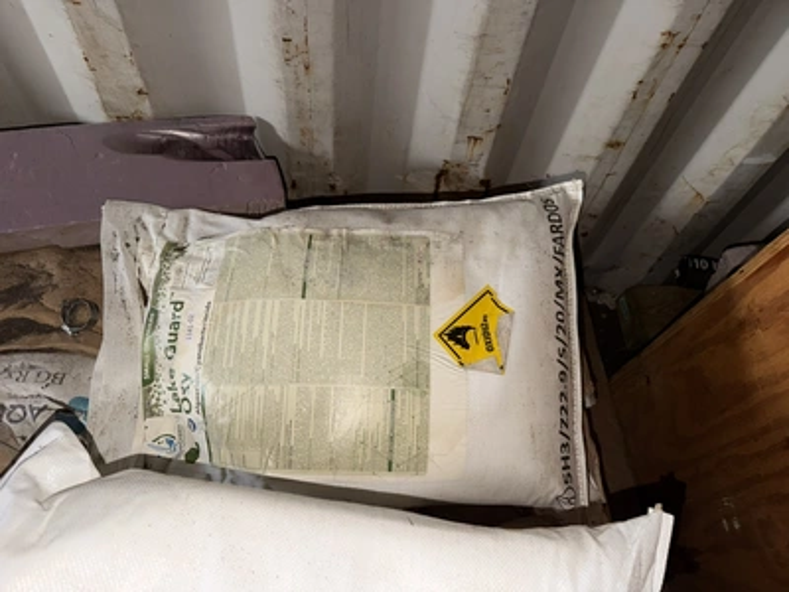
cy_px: 296
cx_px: 394
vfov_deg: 56.8
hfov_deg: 71.6
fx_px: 547
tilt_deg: -59.0
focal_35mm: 24
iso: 80
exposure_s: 1/18
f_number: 1.78
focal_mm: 6.76
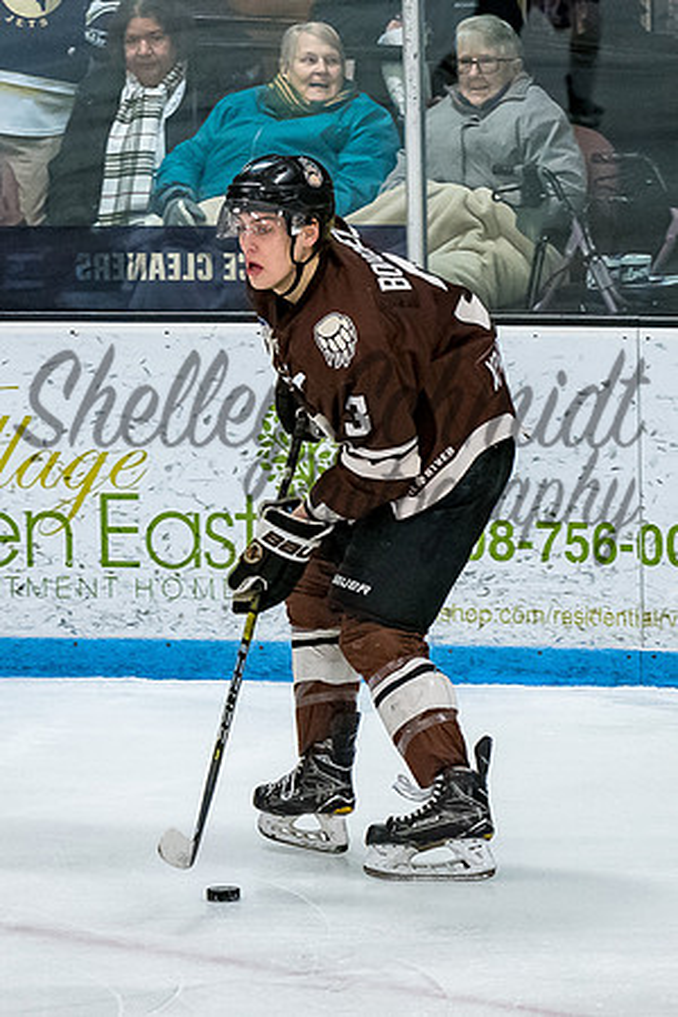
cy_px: 549
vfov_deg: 5.5
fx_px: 10611
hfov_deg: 3.7
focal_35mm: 376
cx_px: 338
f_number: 3.5
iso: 2500
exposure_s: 1/800
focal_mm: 120
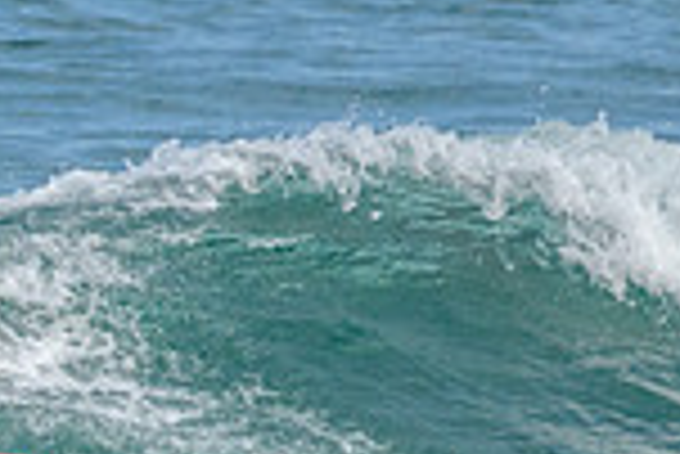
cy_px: 560
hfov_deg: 0.6
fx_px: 60747
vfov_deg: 0.4
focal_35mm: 3213
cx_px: -130
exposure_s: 1/2000
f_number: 11
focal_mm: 800
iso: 1800
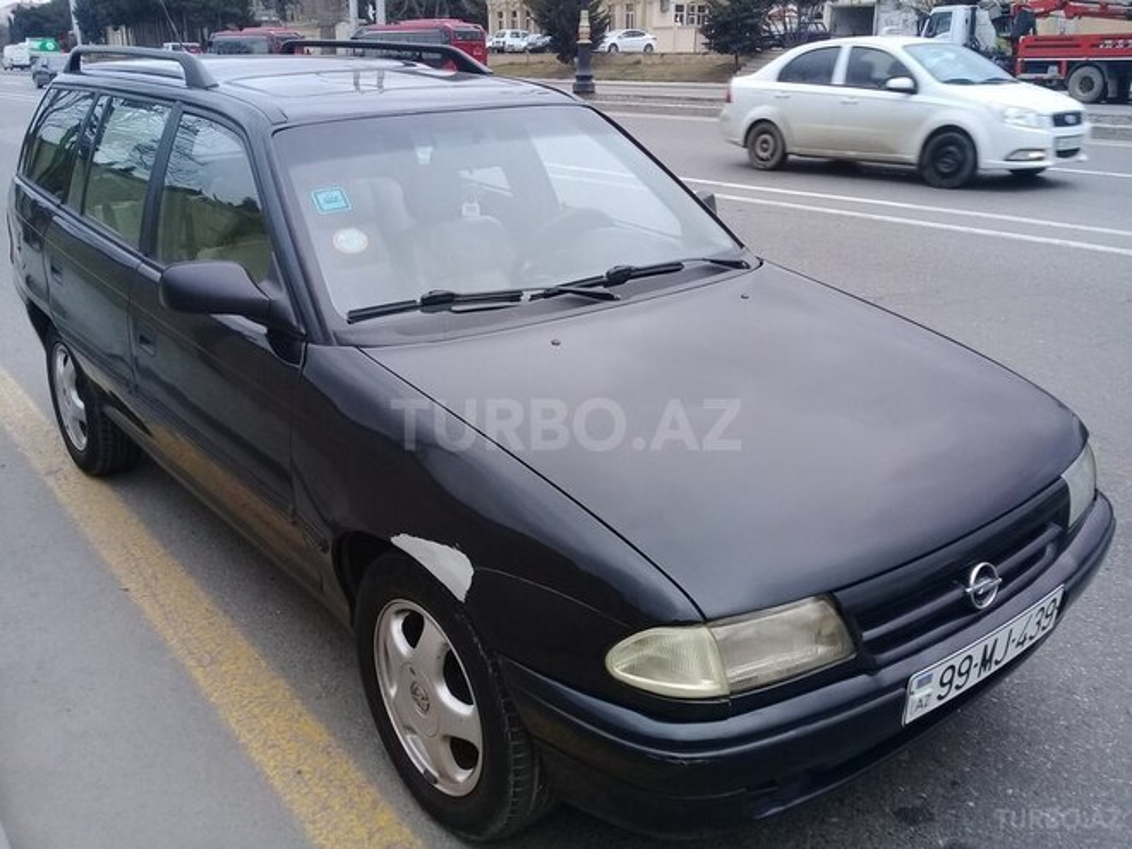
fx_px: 1014
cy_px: 424
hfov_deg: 58.4
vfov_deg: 45.4
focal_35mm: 31
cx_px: 566
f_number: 2.2
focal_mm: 3.3
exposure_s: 1/265
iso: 50
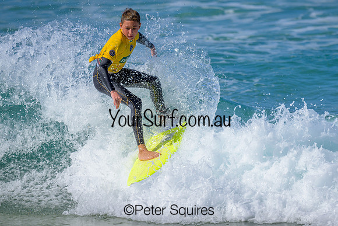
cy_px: 101
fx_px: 8824
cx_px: 198
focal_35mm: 940
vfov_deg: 1.5
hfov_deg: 2.2
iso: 400
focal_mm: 800
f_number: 6.3
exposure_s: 1/2000
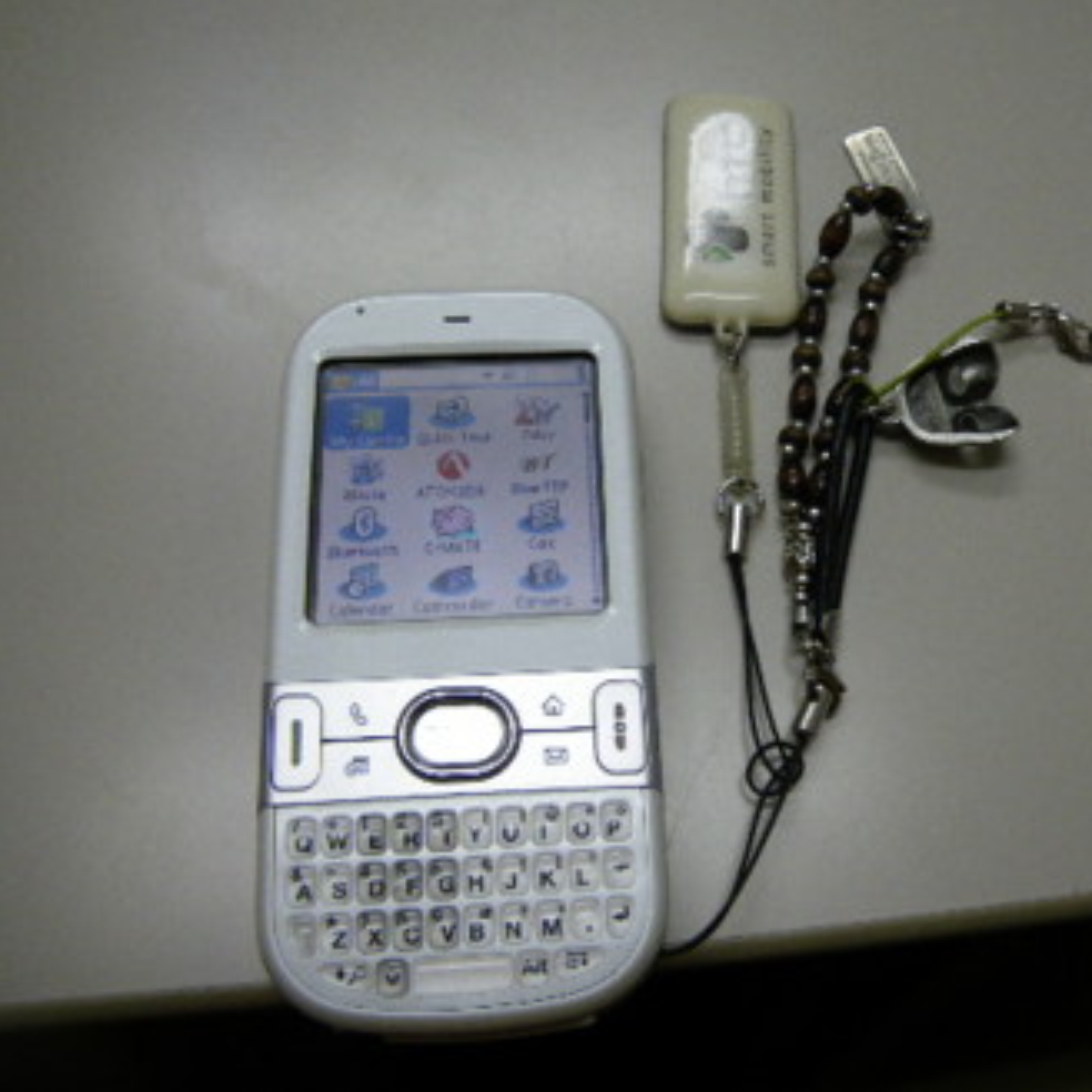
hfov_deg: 47.9
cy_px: 533
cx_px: 692
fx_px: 1213
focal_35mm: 34
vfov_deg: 48.4
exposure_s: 1/50
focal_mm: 5
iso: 125
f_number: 3.5
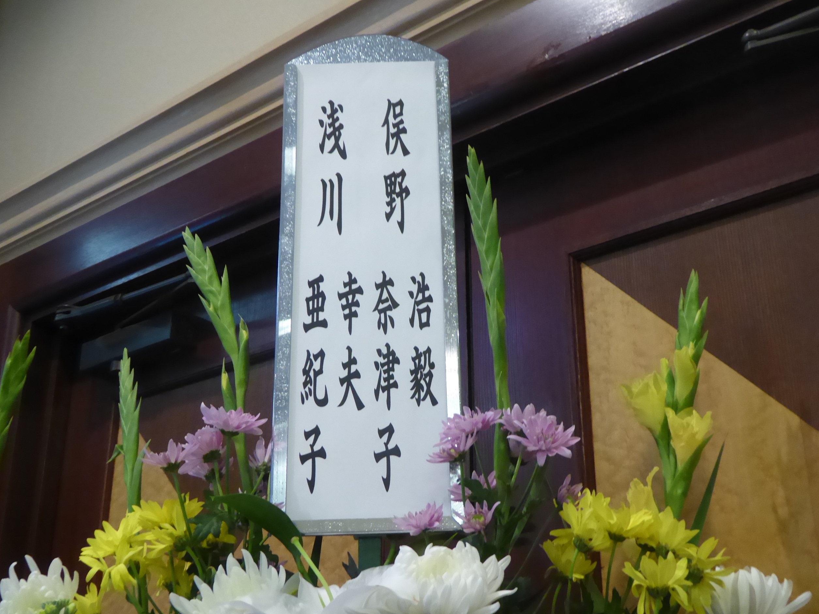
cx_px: 413
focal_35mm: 47
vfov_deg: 30.9
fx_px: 1112
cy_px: 313
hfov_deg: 40.4
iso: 800
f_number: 3.9
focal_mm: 7.8
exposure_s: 1/50
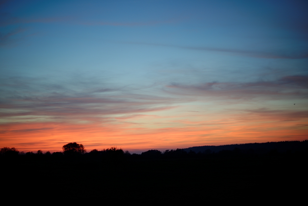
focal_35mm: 53
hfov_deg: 37.5
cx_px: 153
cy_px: 98
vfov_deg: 25.5
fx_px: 454
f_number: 1.4
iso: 100
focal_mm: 50
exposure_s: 1/80
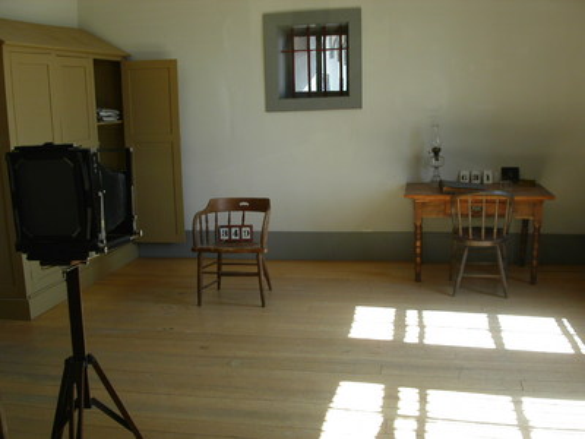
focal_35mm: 38
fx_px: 642
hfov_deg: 49.0
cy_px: 220
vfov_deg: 37.7
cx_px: 292
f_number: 3.5
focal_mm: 7.8
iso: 100
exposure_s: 1/60
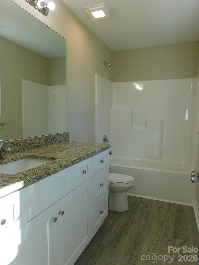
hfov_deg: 56.8
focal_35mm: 24
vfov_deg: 71.6
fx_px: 184
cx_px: 100
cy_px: 132
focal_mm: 4.3
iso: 125
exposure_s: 1/125
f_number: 3.3
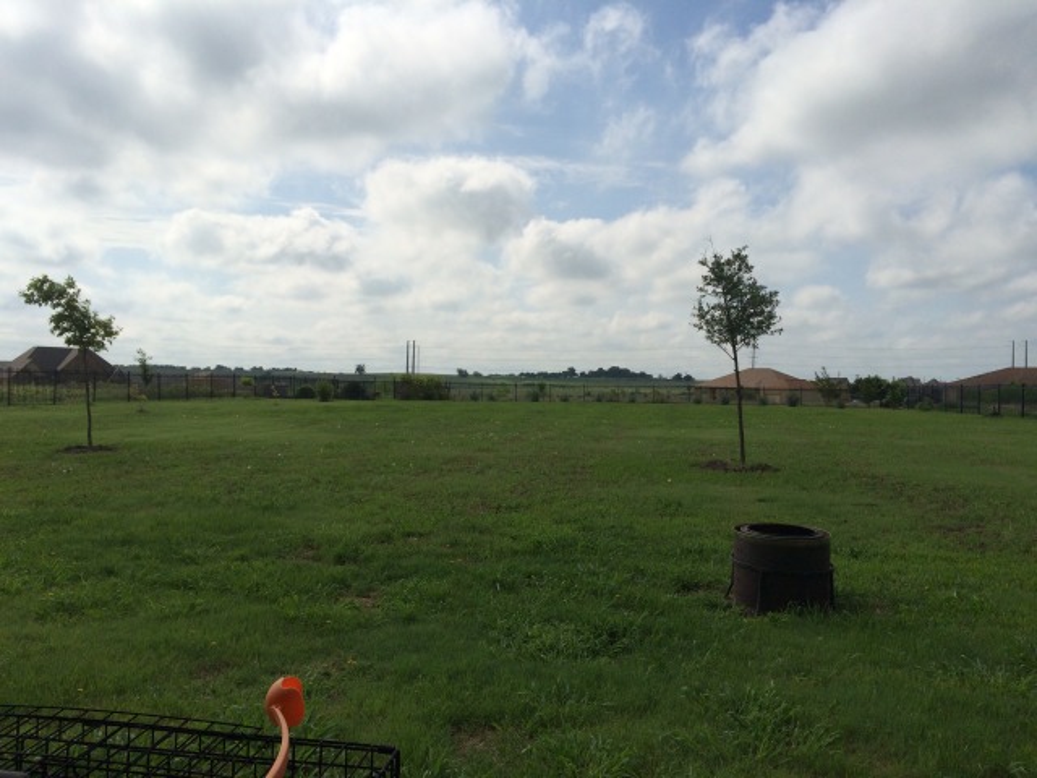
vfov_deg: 48.2
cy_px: 389
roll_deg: -0.7
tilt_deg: -0.4
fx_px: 869
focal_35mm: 29
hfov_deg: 61.7
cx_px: 518
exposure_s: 1/5882
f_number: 2.2
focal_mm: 4.15
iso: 32
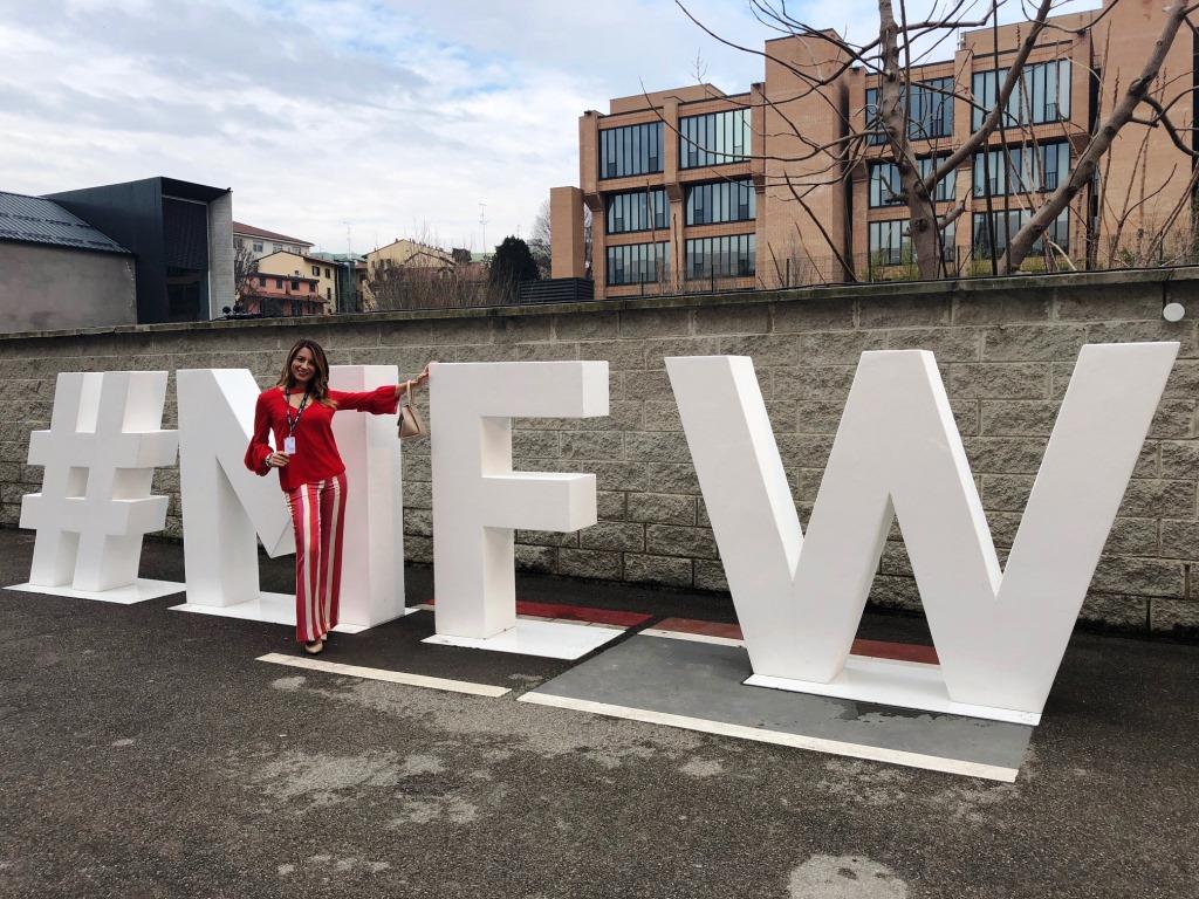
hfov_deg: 63.4
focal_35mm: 28
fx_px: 970
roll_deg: +0.5
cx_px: 600
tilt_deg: -2.8
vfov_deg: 49.7
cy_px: 450
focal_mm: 3.99
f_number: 1.8
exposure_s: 1/1043
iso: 20
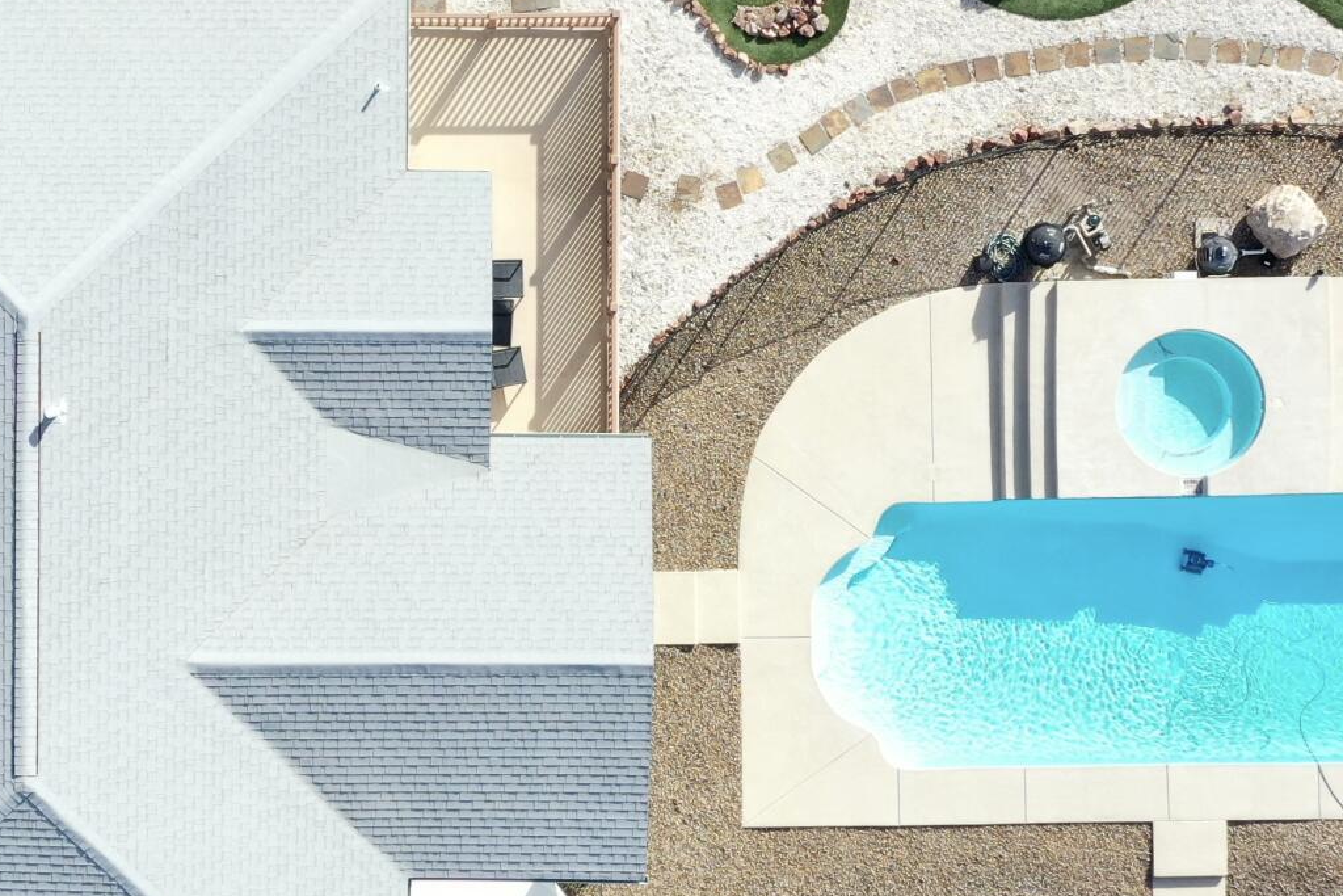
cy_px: 395
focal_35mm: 82
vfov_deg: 16.7
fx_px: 3059
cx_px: 290
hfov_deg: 24.4
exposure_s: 1/240
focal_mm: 10.26
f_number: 5
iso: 100
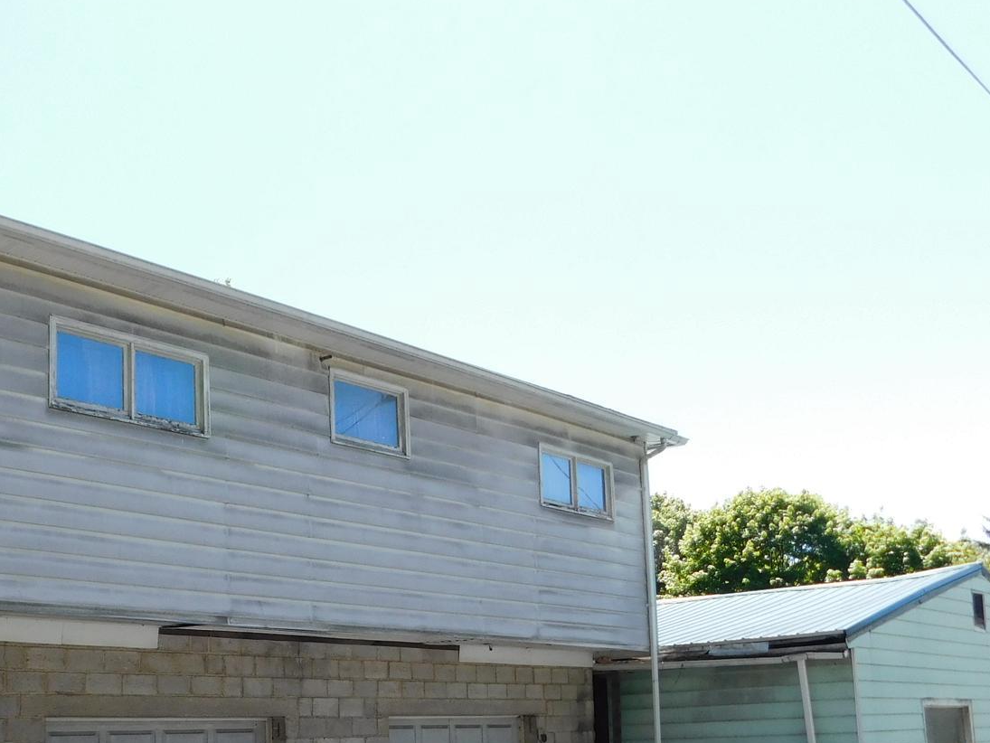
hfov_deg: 42.1
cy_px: 596
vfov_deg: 32.7
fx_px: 1230
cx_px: 215
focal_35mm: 43
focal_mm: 4
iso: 125
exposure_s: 1/640
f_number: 3
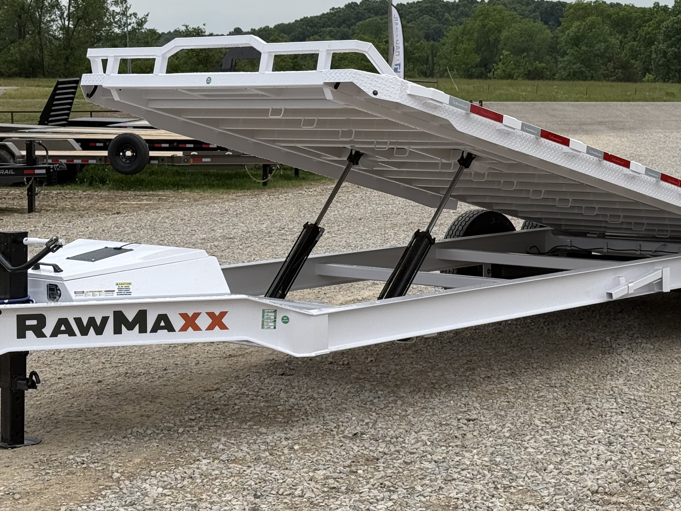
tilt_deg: -4.9
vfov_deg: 17.5
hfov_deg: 23.3
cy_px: 192
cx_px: 398
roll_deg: +0.5
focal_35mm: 84
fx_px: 1653
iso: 80
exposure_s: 1/3534
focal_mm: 6.76
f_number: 1.78
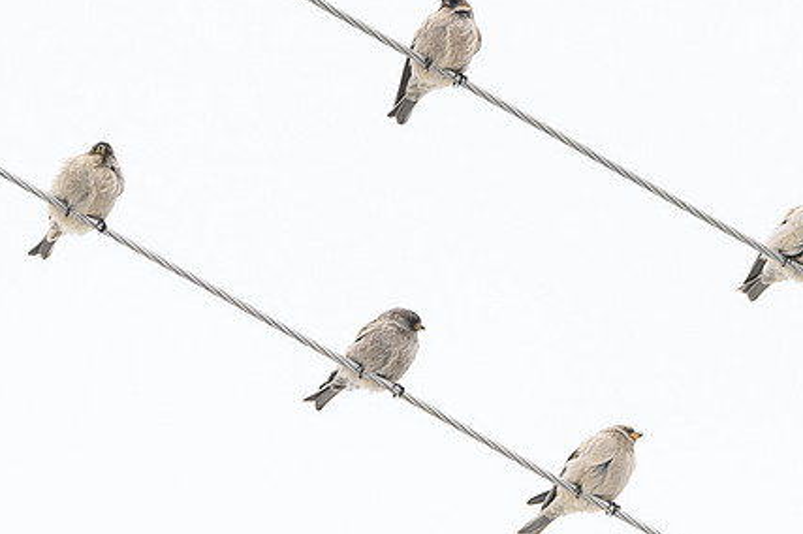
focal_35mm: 679
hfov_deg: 3.0
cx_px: 478
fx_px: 15133
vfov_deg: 2.0
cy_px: 310
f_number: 4
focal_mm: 500
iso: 400
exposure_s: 1/2500
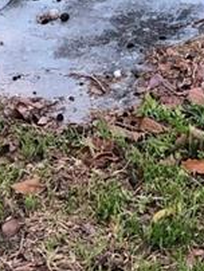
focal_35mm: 166
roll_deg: +2.1
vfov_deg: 10.8
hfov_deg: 8.9
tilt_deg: -8.3
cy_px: -271
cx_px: 28
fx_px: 1302
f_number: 1.8
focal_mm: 3.99
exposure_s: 1/30
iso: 32
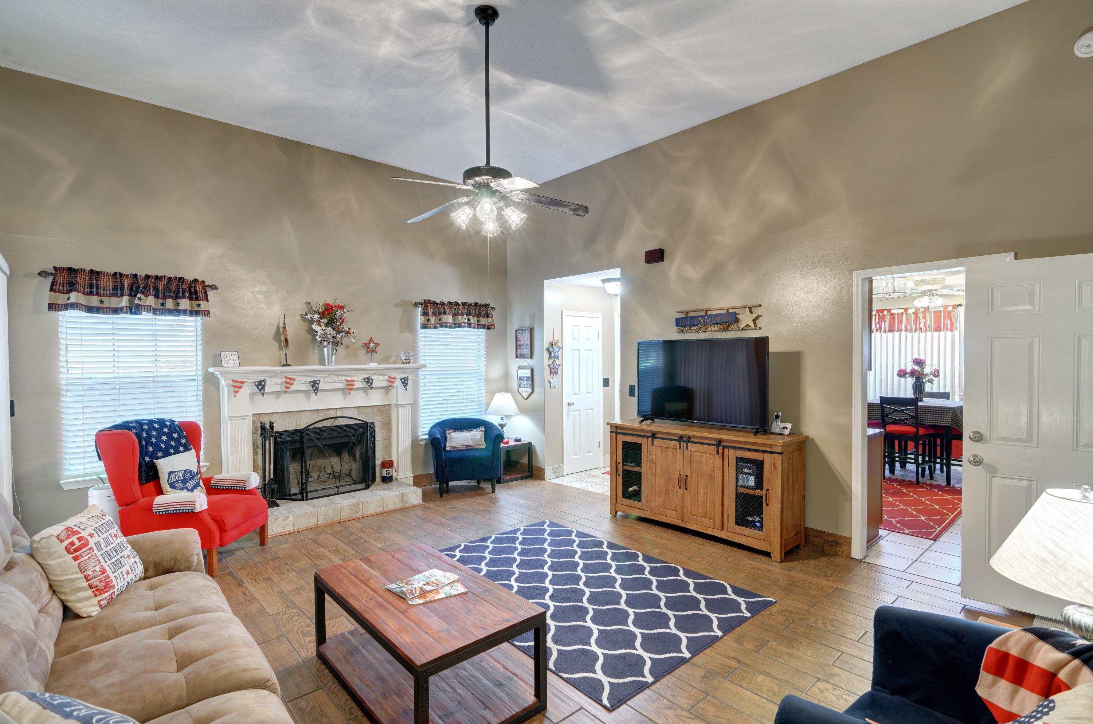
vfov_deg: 71.8
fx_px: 500
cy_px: 362
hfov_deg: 95.1
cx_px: 546
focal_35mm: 16
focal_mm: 11
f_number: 6.3
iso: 100
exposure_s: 1/4
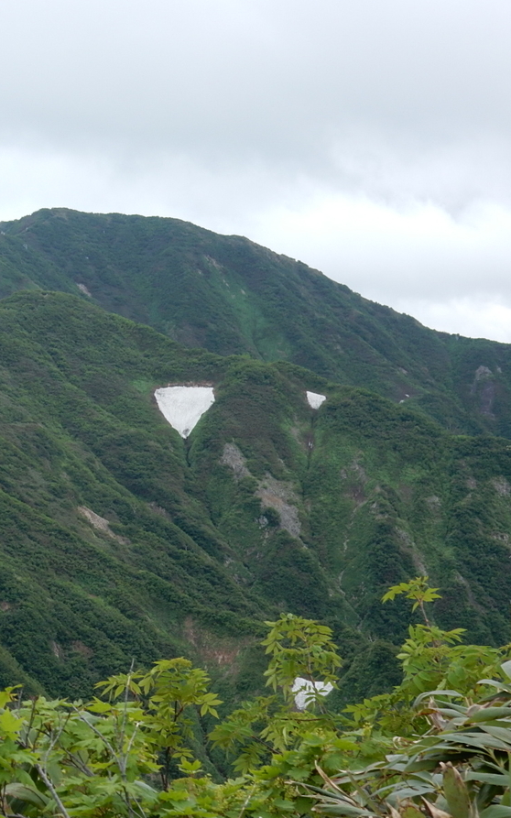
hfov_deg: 9.2
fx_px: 3142
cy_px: 408
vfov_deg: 14.8
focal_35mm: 141
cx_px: -31
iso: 125
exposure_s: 1/400
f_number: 5.3
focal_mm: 17.6
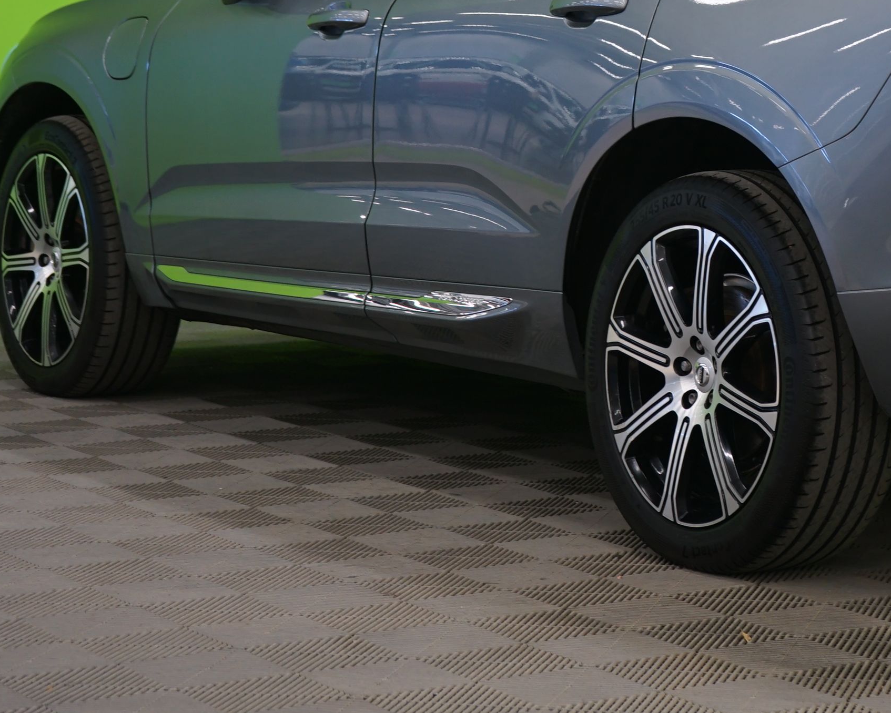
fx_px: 2875
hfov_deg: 17.3
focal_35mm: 109
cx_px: 819
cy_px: 38
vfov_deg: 14.0
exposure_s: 1/8
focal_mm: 50
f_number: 5
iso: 400
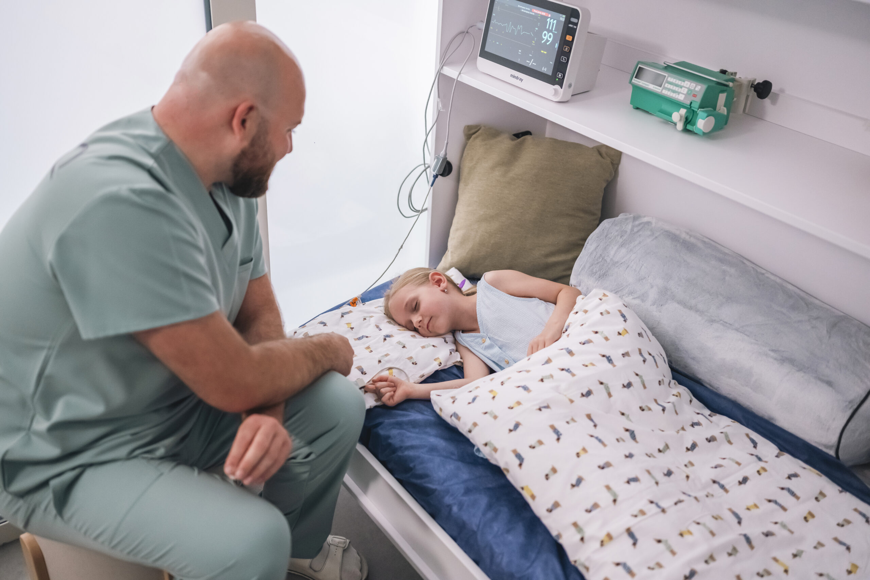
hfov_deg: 54.4
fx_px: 846
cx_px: 435
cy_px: 290
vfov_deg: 37.9
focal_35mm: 35
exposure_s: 1/320
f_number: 1.8
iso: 1600
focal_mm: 35
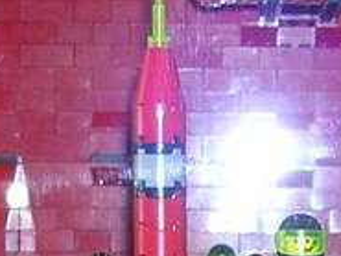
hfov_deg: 9.3
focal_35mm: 210
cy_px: 586
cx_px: 358
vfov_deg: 6.8
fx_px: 2070
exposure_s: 1/60.1
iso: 50
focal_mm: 5.8
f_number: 2.8
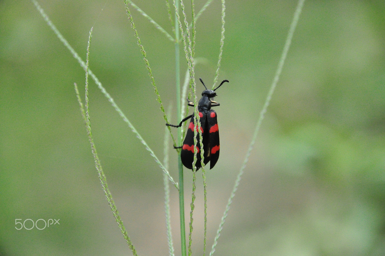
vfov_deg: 6.8
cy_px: 128
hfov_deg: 10.2
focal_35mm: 202
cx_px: 192
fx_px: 2163
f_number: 7.1
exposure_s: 1/400
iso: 3200
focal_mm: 135
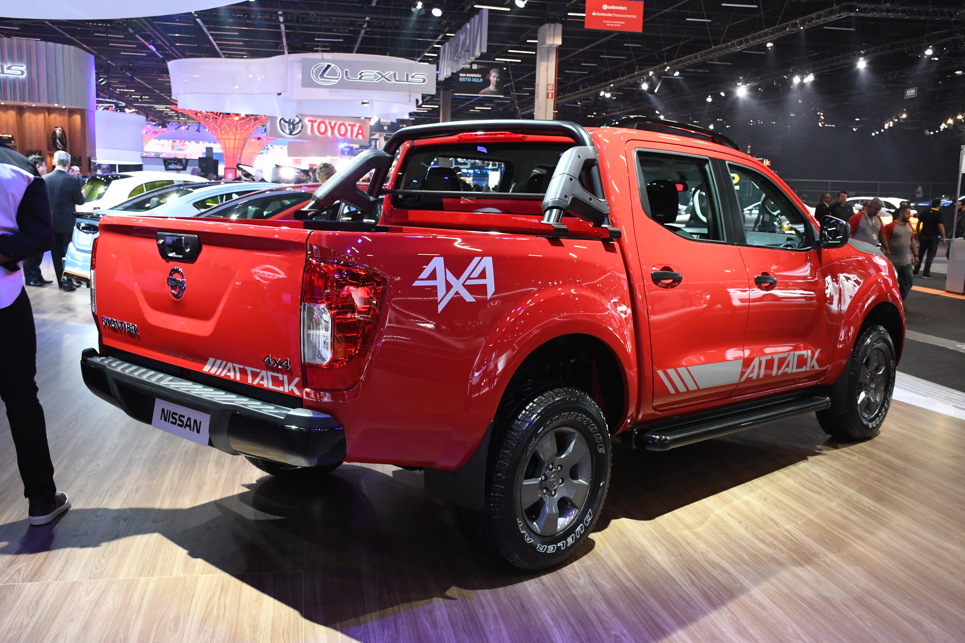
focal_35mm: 36
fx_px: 965
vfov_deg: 36.9
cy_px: 322
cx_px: 482
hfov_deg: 53.1
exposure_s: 1/60
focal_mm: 24
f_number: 6.3
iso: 2000
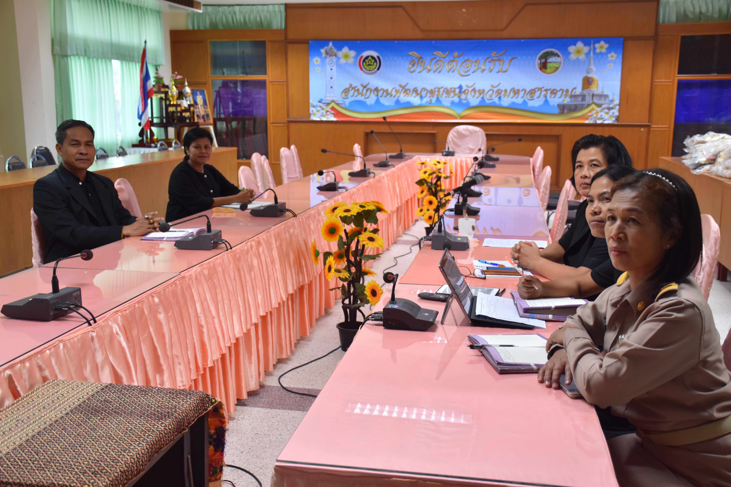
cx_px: 366
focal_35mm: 39
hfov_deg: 49.6
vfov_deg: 34.2
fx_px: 792
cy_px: 244
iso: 640
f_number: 4
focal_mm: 26
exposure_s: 1/60
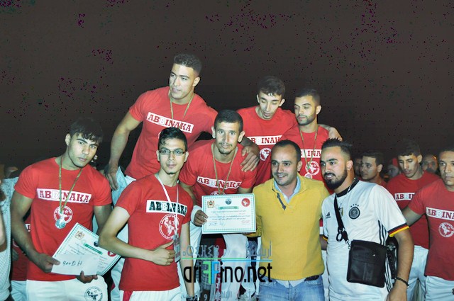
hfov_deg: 55.2
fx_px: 435
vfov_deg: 38.3
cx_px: 227
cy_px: 150
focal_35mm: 34
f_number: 3.8
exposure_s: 1/60
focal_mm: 23
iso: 800
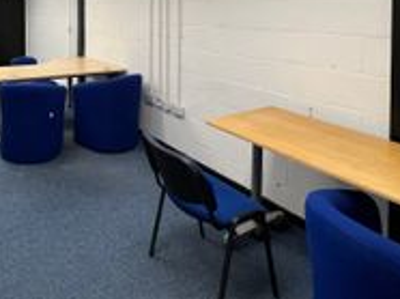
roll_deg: +1.3
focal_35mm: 28
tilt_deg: +0.3
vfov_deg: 44.1
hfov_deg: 58.8
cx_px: 82
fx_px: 323
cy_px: 17
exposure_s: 1/100
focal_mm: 1.57
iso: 125
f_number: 1.8
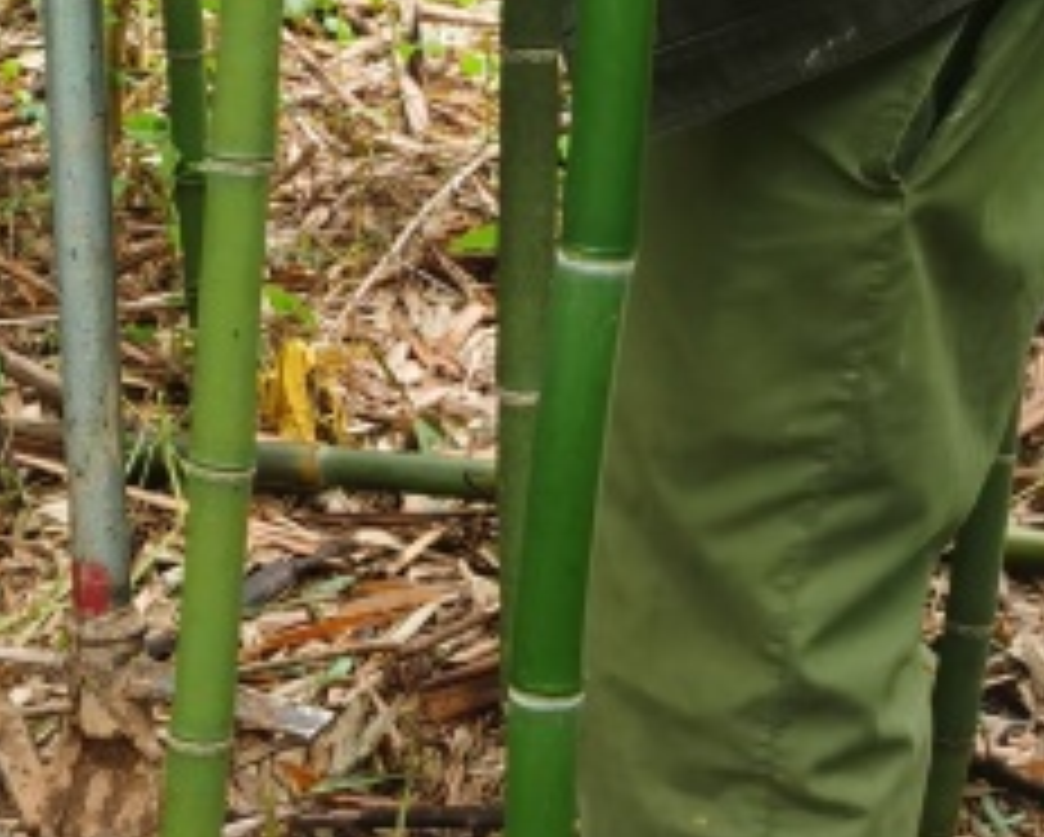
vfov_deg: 12.8
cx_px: 400
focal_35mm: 121
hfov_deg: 15.9
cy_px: 484
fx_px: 3742
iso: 160
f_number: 1.6
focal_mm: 5.56
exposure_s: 1/120
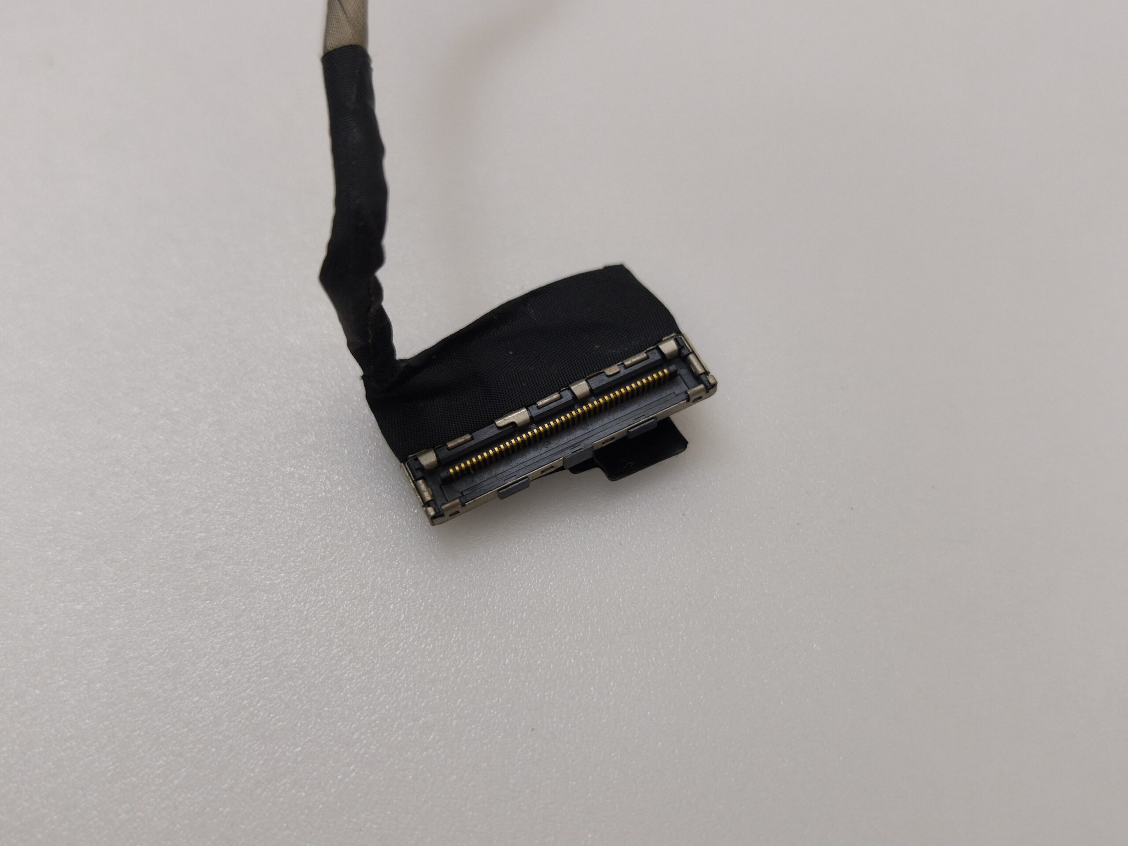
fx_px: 1141
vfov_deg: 40.7
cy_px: 423
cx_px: 564
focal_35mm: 35
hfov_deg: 52.6
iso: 400
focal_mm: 6.57
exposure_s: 1/50
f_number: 1.6
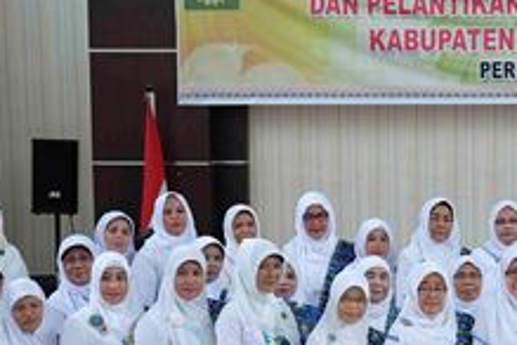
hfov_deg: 18.4
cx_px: 482
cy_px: 345
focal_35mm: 109
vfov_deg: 12.4
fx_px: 1565
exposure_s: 1/400
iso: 200
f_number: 1.8
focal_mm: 35
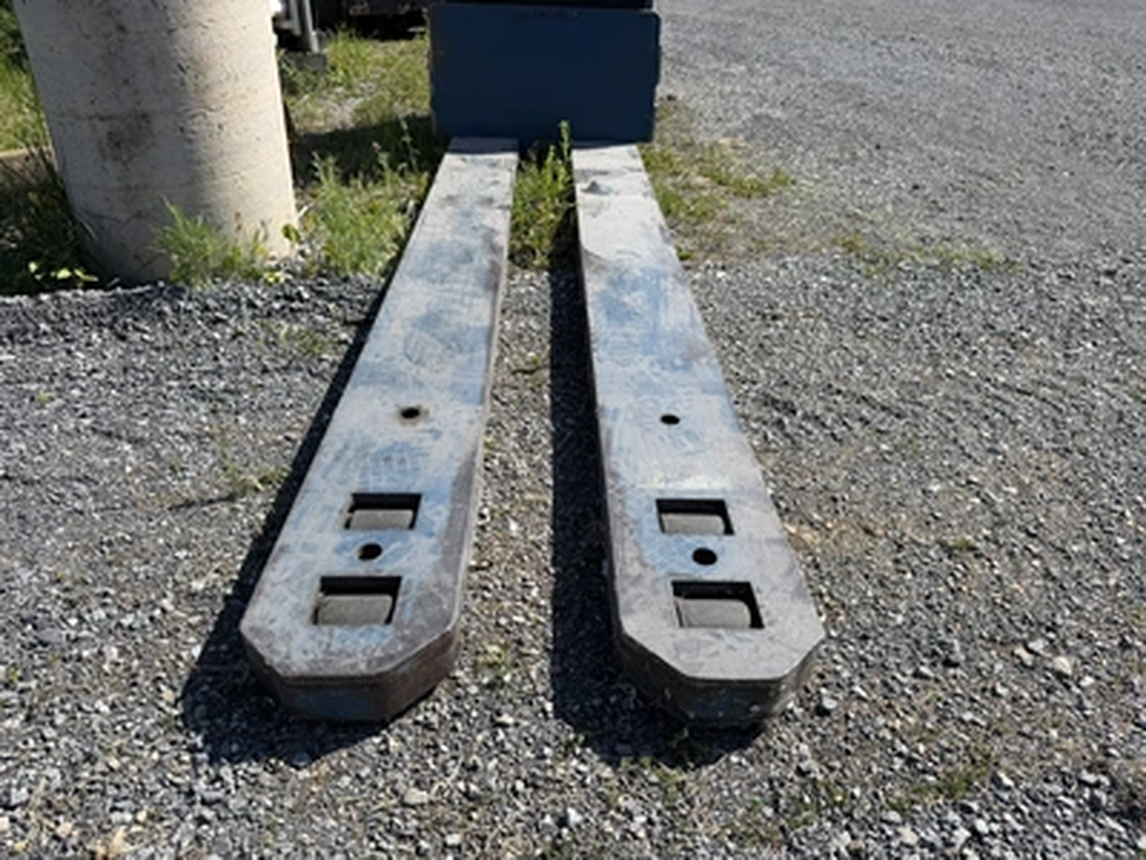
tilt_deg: -31.5
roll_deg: -2.5
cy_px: 430
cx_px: 573
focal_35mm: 24
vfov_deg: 56.8
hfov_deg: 71.6
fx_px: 795
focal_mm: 6.76
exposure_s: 1/4405
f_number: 1.78
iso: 80
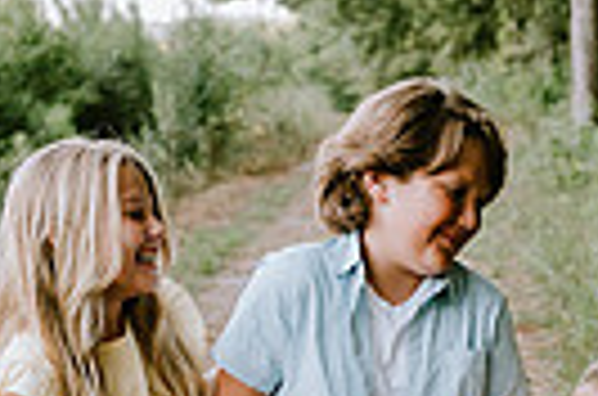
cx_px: 346
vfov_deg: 12.6
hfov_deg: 19.5
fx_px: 1740
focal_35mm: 105
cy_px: 506
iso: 320
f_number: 2.2
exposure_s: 1/320
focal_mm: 24
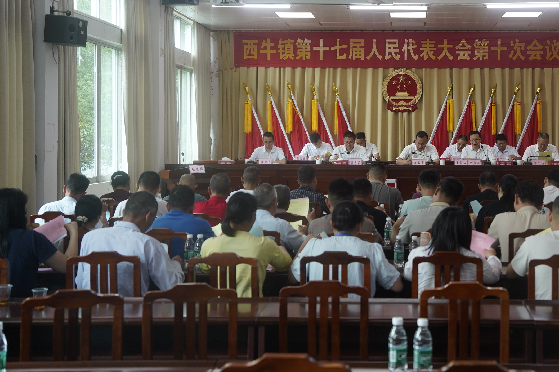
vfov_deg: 23.6
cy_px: 123
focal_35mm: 57
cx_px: 390
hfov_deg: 34.6
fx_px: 884
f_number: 4
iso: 800
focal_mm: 40
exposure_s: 1/160
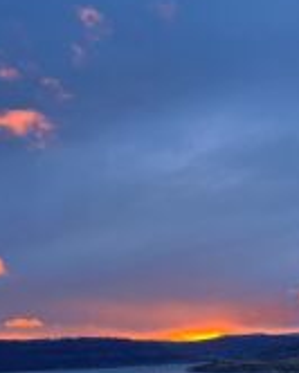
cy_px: 234
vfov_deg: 30.8
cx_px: 225
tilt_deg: +8.3
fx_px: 674
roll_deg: +2.5
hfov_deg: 24.7
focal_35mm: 61
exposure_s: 1/122
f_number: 1.6
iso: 80
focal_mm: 5.1
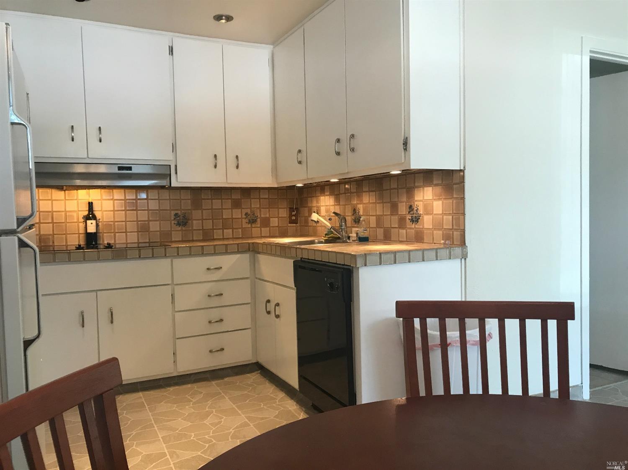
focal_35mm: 28
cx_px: 314
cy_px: 235
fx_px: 508
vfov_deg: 49.7
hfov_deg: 63.5
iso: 40
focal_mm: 3.99
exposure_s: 1/30
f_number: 1.8
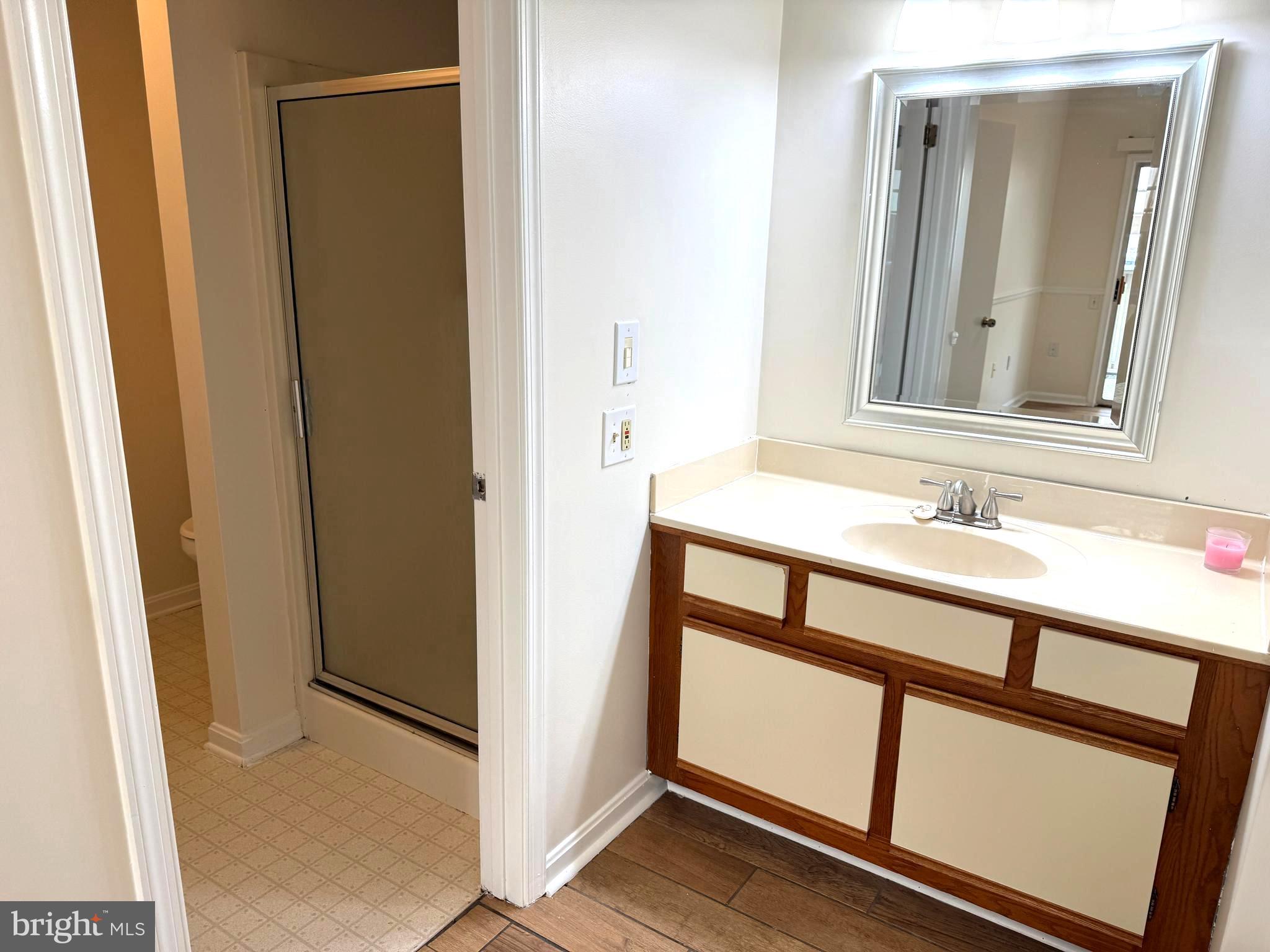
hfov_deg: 71.6
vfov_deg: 56.8
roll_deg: -0.5
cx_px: 635
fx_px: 881
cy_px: 476
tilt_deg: -15.3
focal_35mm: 24
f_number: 1.78
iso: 64
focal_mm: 6.76
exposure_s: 1/120
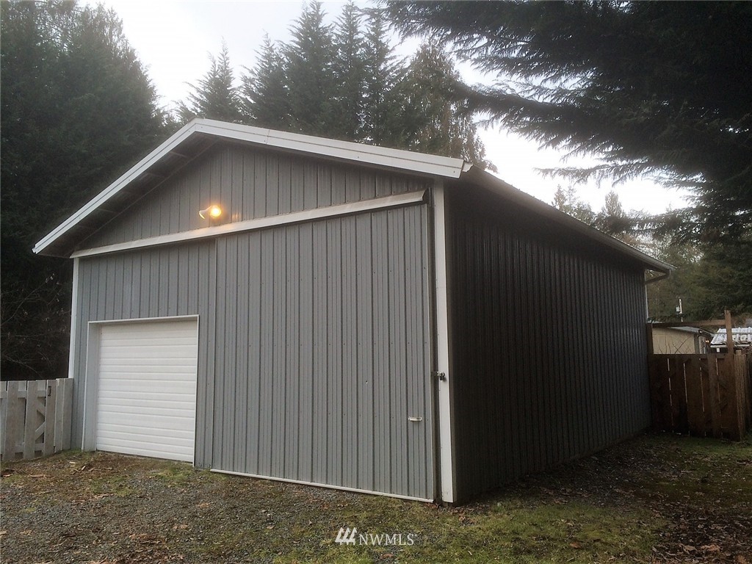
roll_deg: +1.2
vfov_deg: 48.2
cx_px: 376
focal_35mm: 29
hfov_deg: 61.7
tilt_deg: +6.6
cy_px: 282
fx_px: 630
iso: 32
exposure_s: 1/186
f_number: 2.2
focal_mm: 4.15
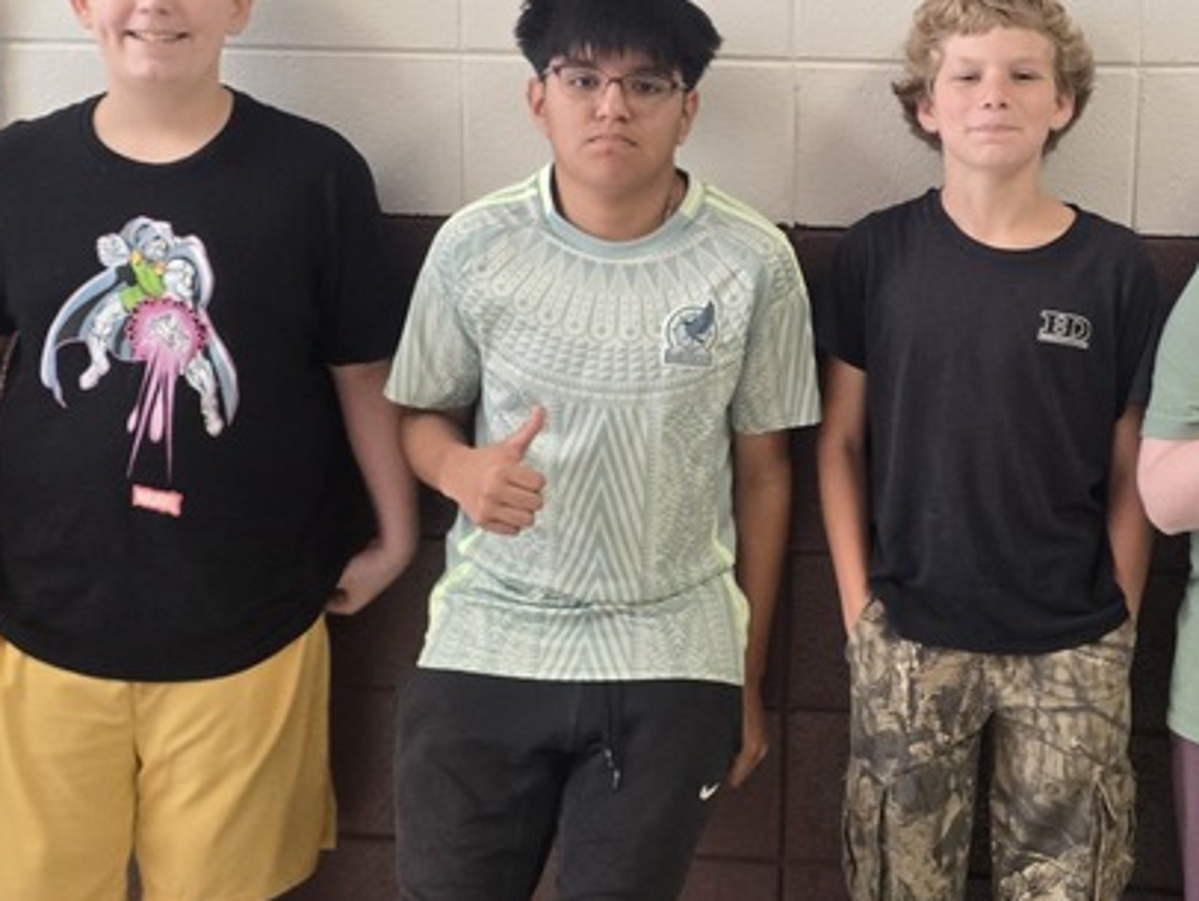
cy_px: 375
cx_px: 815
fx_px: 2010
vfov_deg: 25.2
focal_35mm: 58
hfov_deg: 32.9
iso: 320
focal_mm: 6.3
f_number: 1.7
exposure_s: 1/120
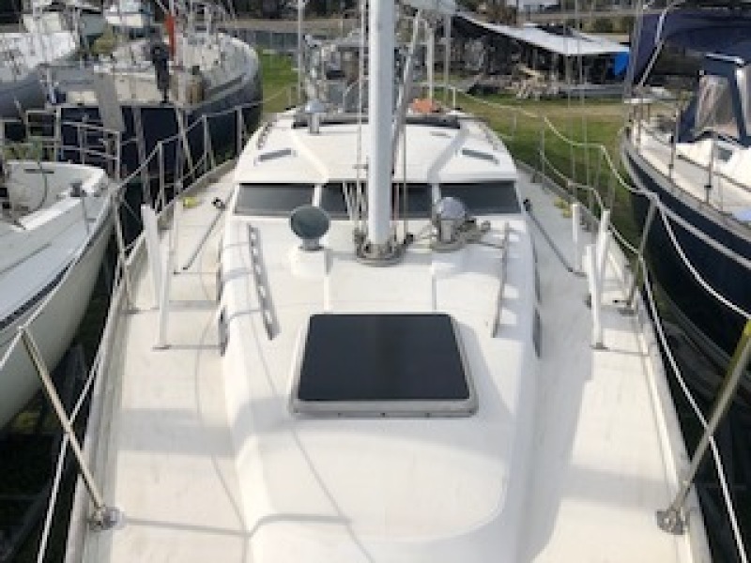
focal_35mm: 28
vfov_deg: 49.7
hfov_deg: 63.4
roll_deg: +0.2
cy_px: 282
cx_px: 376
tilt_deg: -26.0
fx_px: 607
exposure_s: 1/3690
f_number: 1.8
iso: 20
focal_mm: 3.99
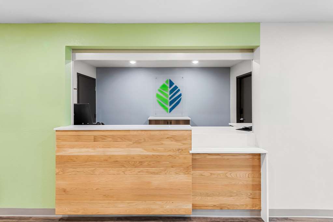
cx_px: 166
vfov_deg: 67.4
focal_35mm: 18
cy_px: 111
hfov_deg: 90.0
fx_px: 166
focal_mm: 18
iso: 400
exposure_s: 1/6
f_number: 8
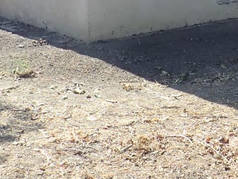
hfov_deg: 22.7
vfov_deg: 16.9
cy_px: -54
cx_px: 247
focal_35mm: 82
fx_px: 564
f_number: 2.8
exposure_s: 1/500
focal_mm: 4.5
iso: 100
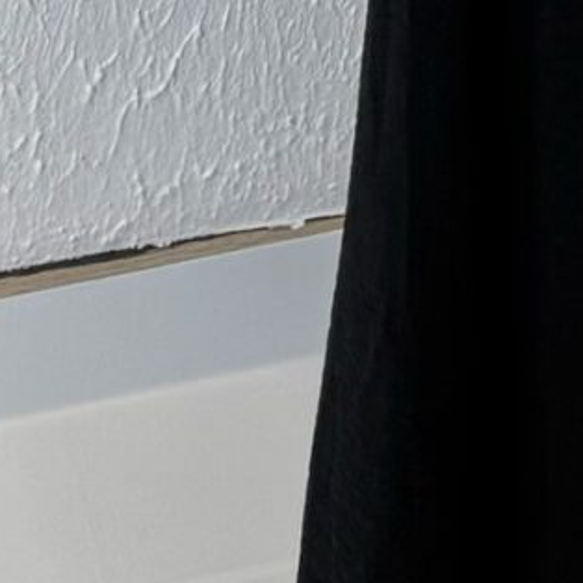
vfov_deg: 7.6
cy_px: -1608
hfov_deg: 10.0
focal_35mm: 173
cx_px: 689
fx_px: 3296
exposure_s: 1/201
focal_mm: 6.76
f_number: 1.78
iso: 64
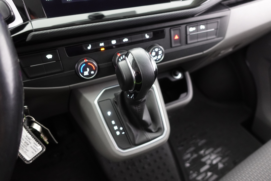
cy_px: 90
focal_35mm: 24
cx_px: 136
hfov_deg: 73.7
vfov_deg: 53.1
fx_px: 181
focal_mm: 9.4
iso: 1000
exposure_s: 1/8
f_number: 1.8
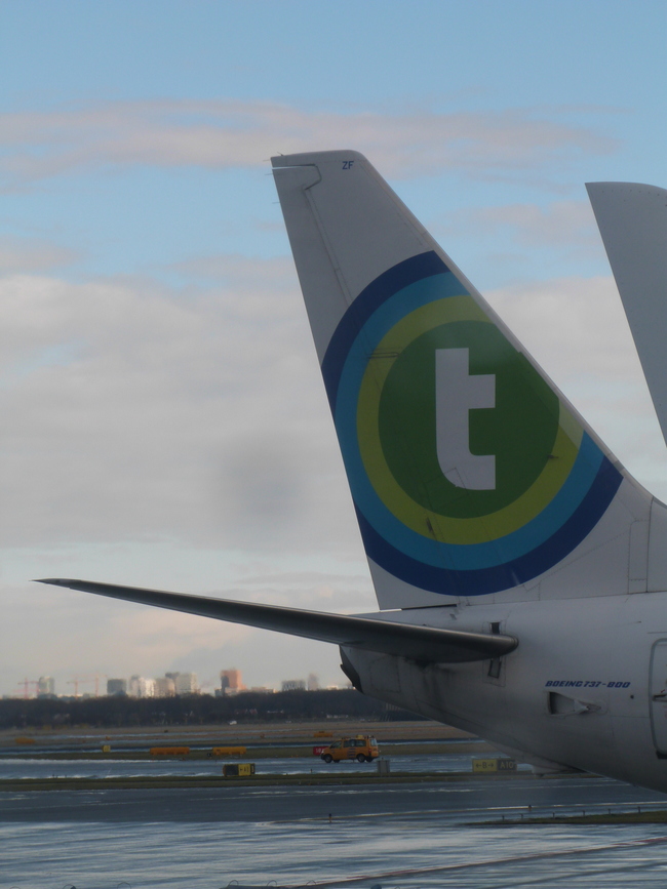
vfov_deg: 14.7
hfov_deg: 11.1
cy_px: 444
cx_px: 334
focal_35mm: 134
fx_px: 3443
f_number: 5.6
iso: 100
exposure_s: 1/200
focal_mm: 24.2
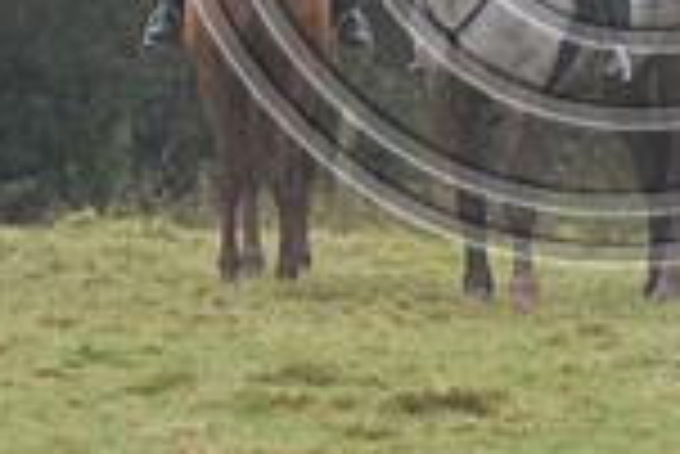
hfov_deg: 2.7
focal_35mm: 768
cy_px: -256
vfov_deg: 1.8
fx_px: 14520
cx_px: 567
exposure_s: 1/800
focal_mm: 200
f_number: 2.8
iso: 1600
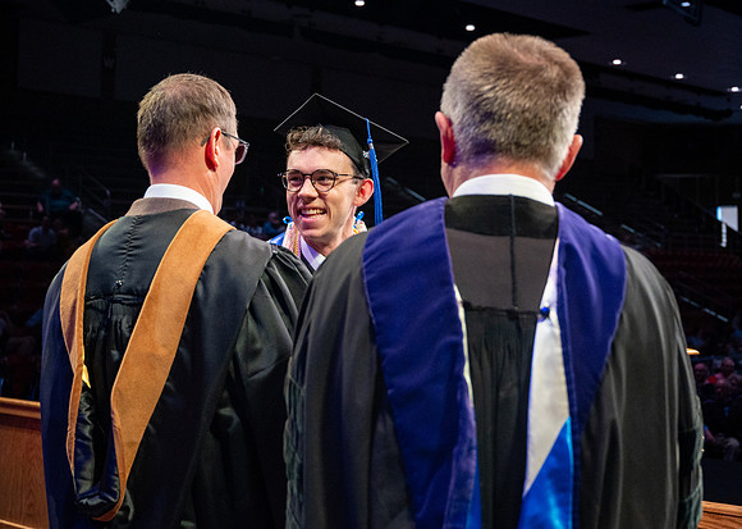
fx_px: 1157
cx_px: 377
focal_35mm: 55
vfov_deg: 25.6
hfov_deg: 35.6
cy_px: 178
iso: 1250
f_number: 4
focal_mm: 39
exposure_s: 1/250
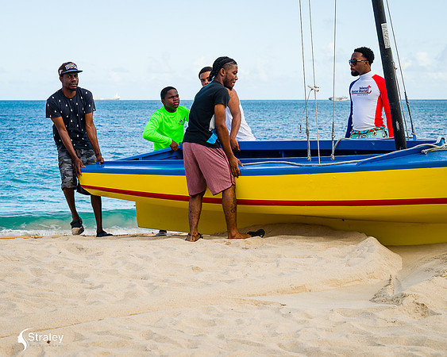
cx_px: 171
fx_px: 1104
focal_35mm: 83
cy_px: 181
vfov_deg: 18.4
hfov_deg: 22.8
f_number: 6.3
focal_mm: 70
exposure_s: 1/320
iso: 125
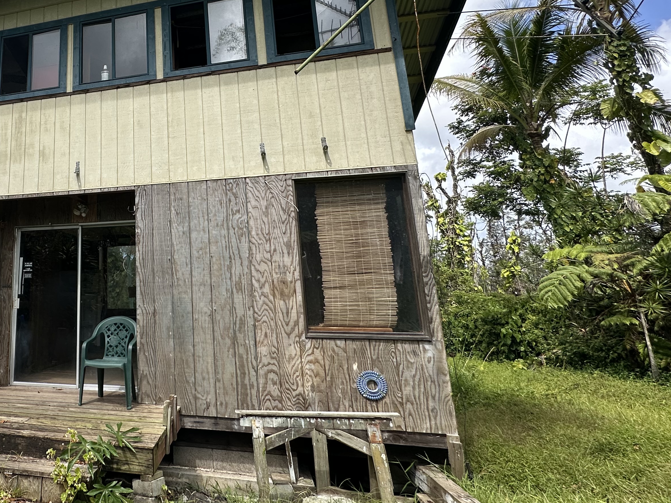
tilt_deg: +13.7
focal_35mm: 24
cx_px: 112
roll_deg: -0.1
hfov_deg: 63.8
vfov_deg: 56.3
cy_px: 194
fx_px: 465
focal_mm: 2.22
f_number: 2.2
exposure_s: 1/1350
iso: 50
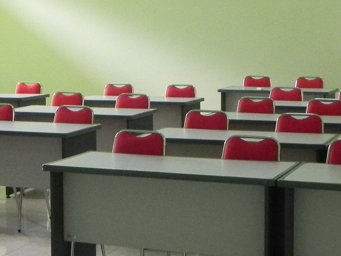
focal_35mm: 92
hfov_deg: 21.2
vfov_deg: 16.1
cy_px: 123
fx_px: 907
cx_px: 98
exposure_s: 1/50
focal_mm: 5.9
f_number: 4.5
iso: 800
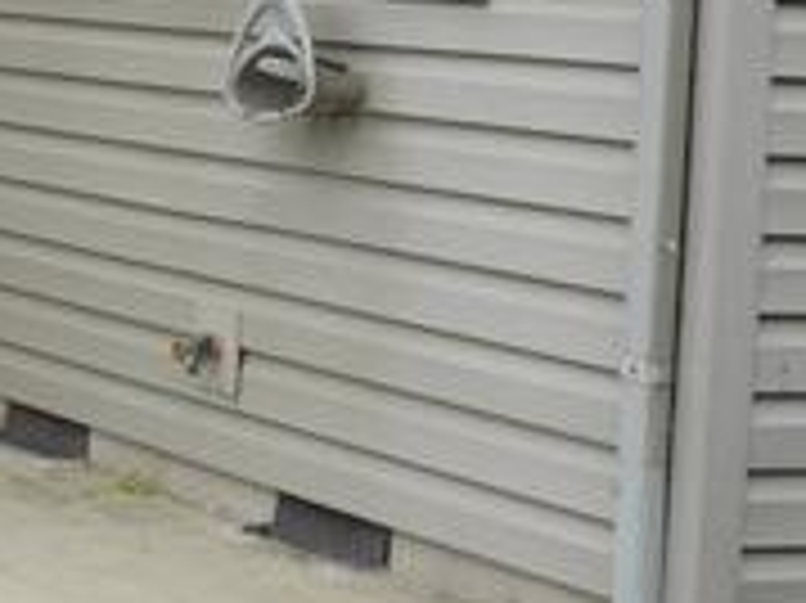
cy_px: -94
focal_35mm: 136
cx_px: -155
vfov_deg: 10.7
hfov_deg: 14.1
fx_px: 3165
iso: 100
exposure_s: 1/320
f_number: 3.8
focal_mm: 6.8
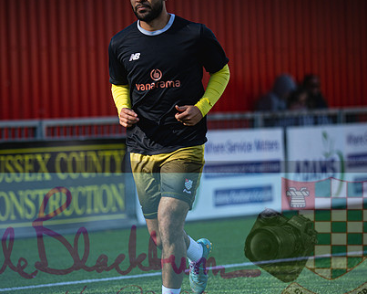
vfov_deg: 4.9
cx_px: 177
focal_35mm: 318
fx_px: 3452
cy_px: 156
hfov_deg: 6.1
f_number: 1.8
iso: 100
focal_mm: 135
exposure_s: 1/2500
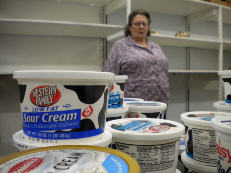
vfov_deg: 40.7
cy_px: 86
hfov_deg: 52.6
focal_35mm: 35
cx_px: 116
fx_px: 234
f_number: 3.1
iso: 244
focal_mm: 6.3
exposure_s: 1/60
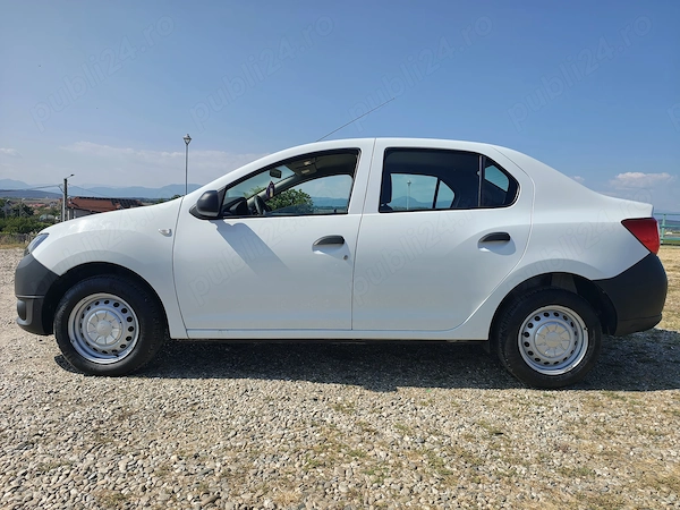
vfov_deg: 58.9
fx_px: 452
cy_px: 255
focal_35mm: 23
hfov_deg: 73.9
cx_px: 340
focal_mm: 6.57
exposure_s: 1/1530
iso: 101
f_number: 1.6
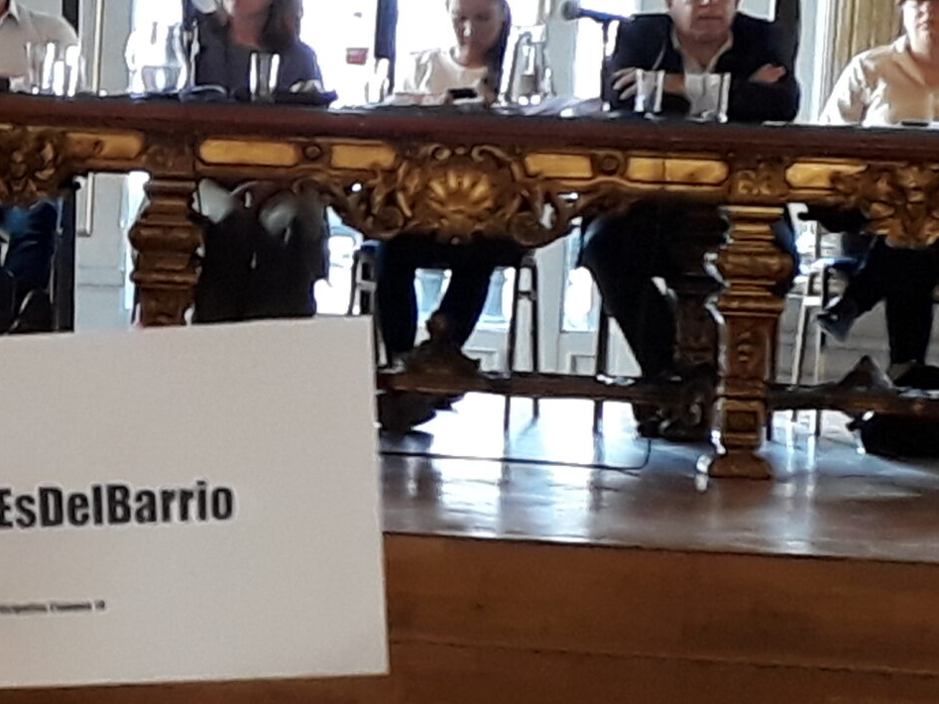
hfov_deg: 25.0
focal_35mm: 73
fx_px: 1980
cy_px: 360
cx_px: -69
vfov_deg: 20.2
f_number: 1.9
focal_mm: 3.6
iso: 160
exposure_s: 1/25
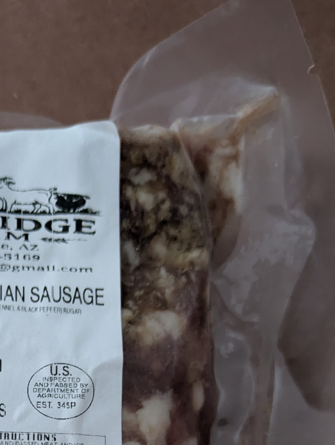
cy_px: 485
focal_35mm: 57
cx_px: 21
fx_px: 735
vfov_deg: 30.4
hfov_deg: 24.8
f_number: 1.89
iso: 1340
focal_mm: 5.43
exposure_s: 1/25
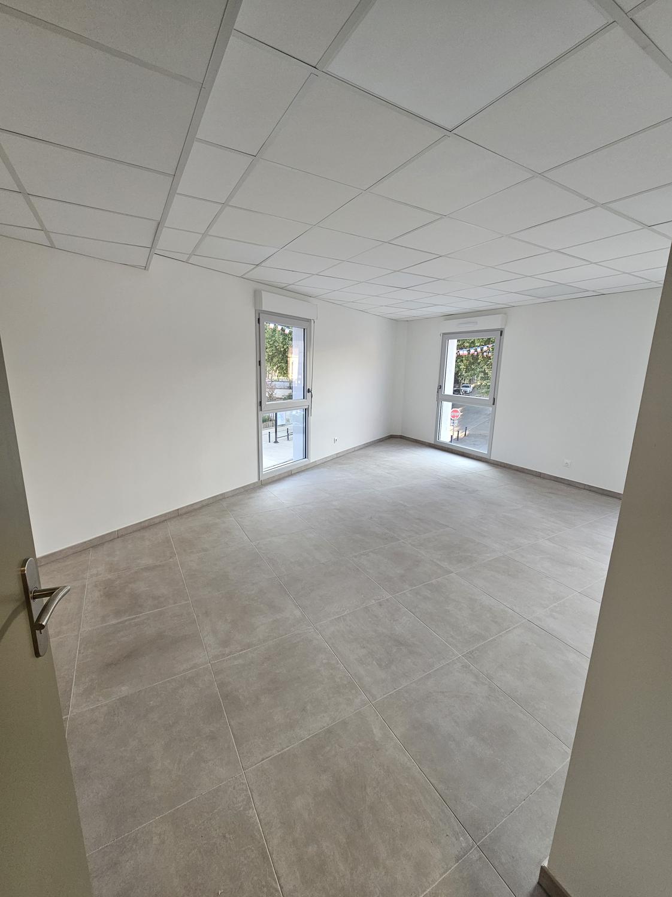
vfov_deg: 106.2
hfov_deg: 89.9
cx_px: 336
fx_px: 336
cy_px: 448
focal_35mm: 13
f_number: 2.2
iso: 80
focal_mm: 2.2
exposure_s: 1/100
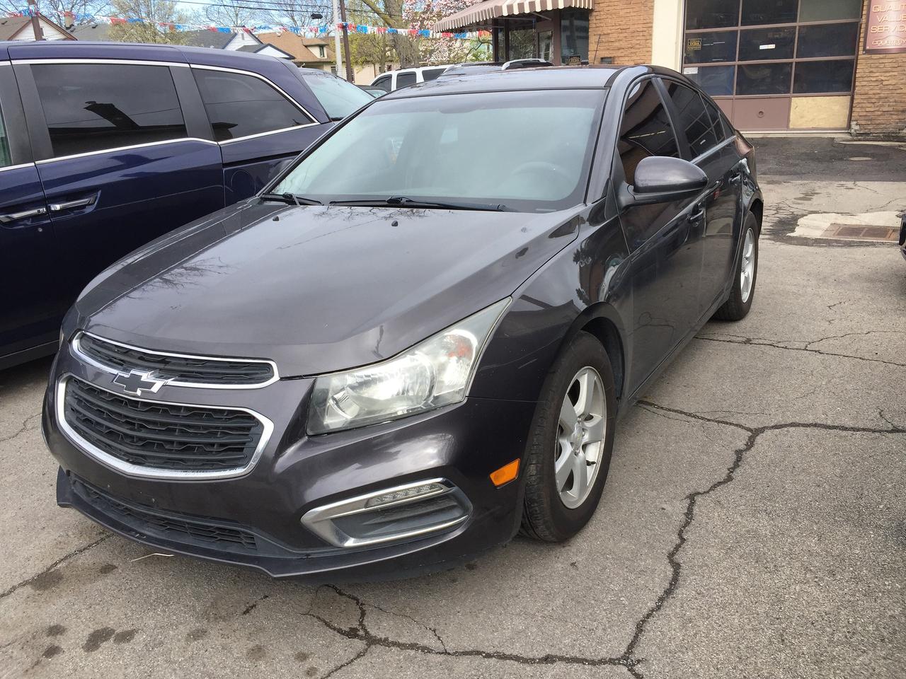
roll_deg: +2.1
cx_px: 453
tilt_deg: -18.7
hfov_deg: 61.7
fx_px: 759
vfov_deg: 48.2
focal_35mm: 29
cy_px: 340
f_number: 2.2
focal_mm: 4.15
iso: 32
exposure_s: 1/670
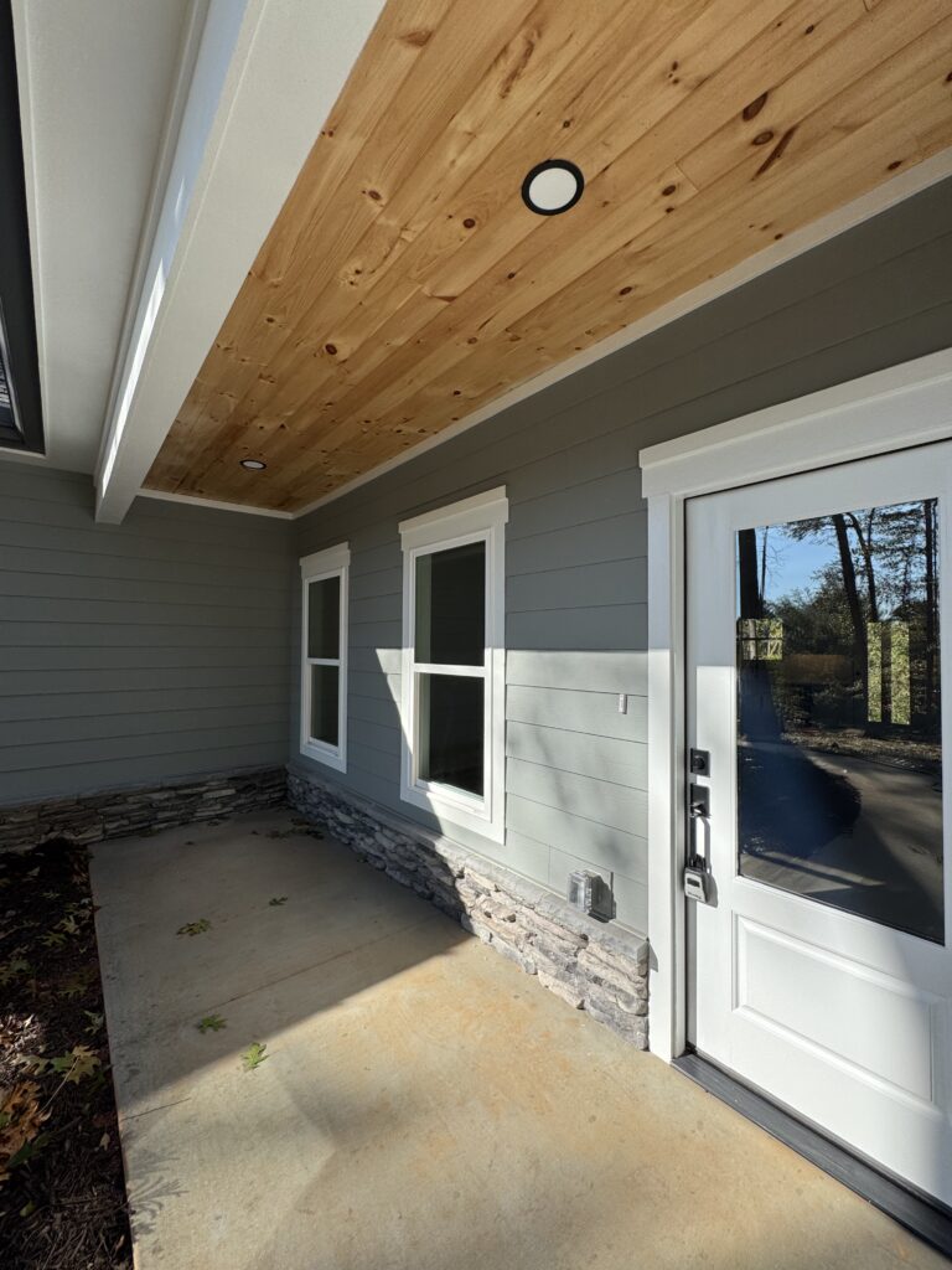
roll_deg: +0.1
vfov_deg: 102.1
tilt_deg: +2.0
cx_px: 476
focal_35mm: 14
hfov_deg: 85.7
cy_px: 635
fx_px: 513
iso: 50
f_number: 2.2
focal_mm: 2.22
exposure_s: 1/821
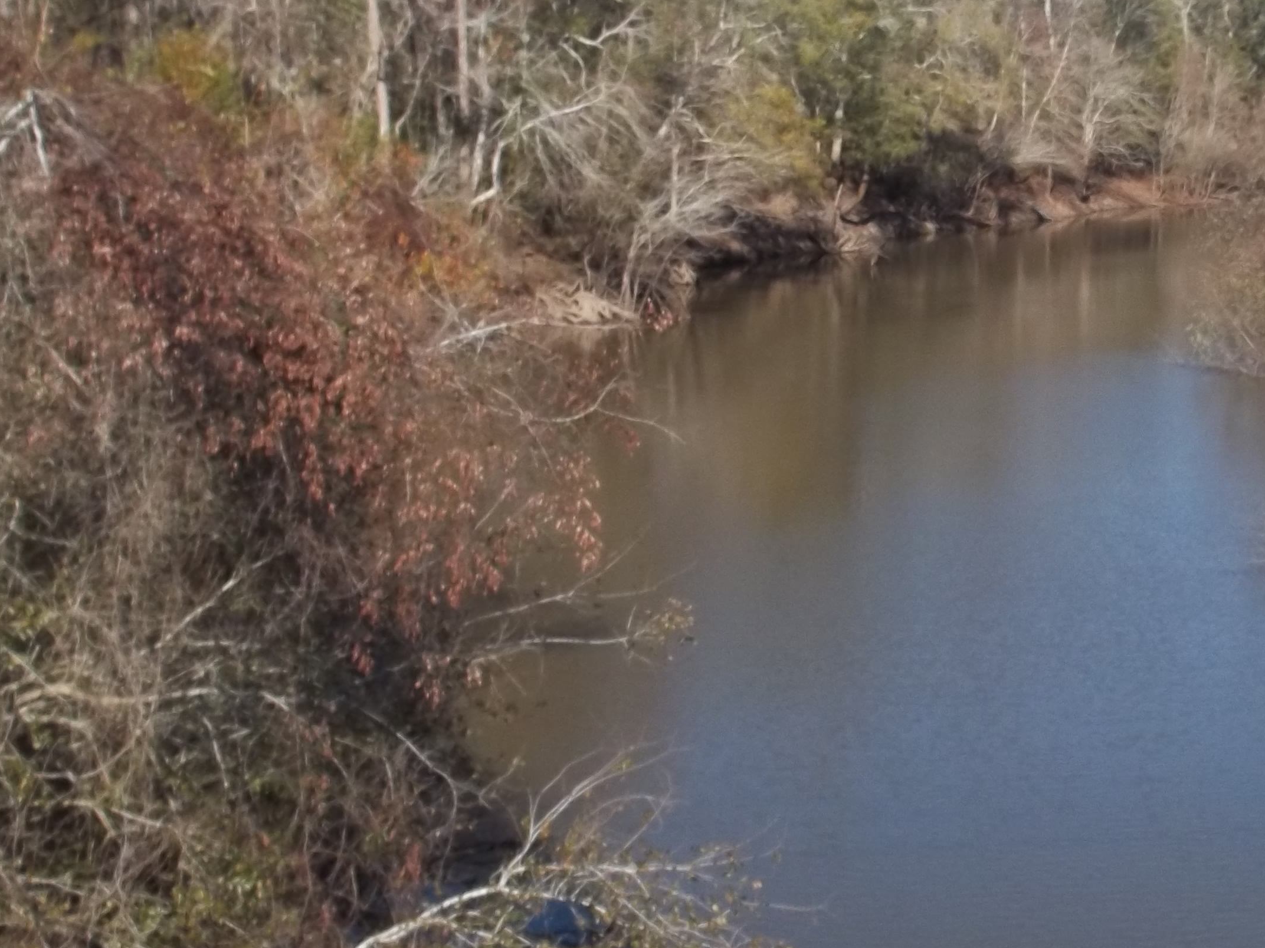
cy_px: 285
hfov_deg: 28.5
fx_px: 2412
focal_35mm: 66
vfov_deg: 22.1
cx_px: 1073
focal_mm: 5.9
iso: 64
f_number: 8
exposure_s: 1/125
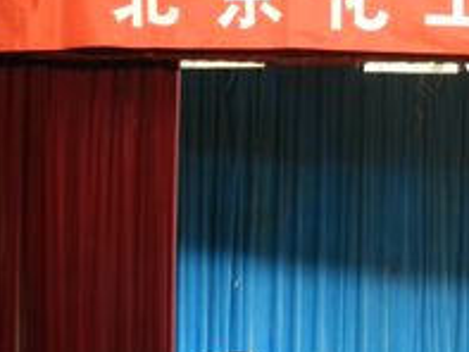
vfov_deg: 10.2
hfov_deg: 13.5
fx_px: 1966
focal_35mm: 145
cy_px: 322
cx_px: 367
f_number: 4.7
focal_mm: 12.1
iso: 200
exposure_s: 1/2.5
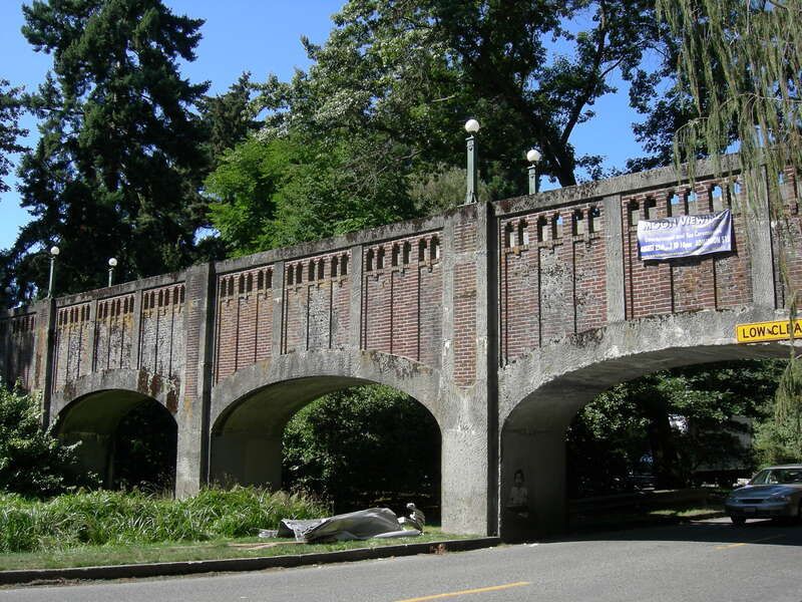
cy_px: 301
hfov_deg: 51.4
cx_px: 401
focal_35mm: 36
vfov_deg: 39.7
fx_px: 834
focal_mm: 7.5
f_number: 5.4
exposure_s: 1/200
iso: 64
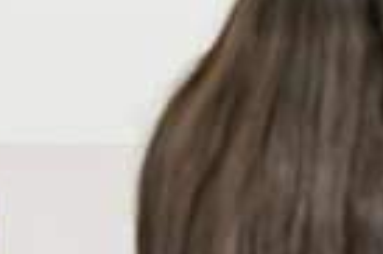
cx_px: 464
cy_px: -49
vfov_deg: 2.8
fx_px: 5217
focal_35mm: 491
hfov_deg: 4.2
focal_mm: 116
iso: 1000
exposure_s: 1/200
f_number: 3.5
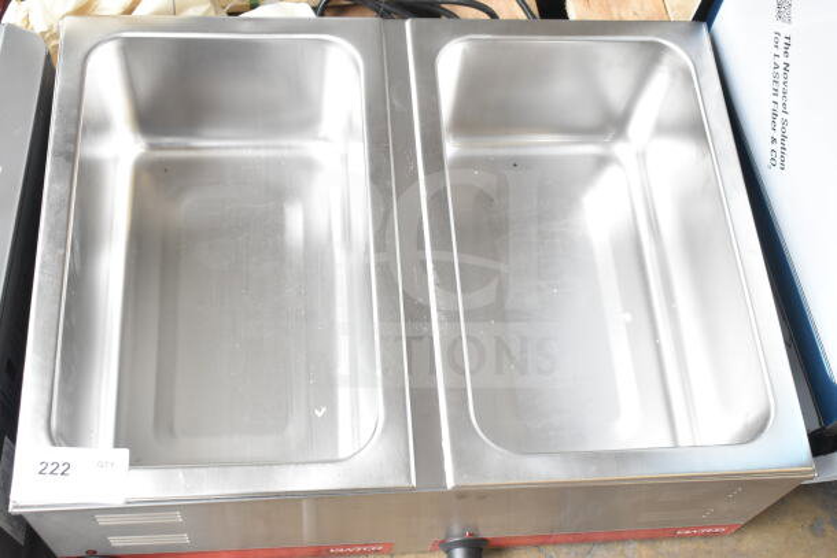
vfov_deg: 29.0
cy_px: 279
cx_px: 418
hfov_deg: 42.3
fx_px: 1081
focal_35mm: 46
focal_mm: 31
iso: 1600
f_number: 6.3
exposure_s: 1/160
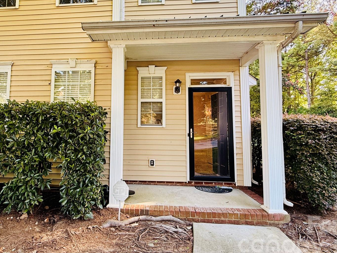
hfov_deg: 78.1
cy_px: 75
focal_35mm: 21
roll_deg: -0.6
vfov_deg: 61.1
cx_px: 134
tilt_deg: +8.6
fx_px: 204
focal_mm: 2.22
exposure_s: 1/99
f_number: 2.2
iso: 64
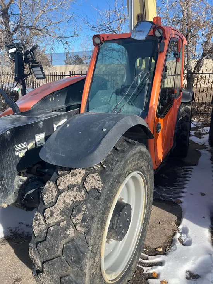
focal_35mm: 26
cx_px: 106
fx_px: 213
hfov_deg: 53.1
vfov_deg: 67.3
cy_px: 142
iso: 50
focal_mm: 5.1
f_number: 1.6
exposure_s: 1/1497
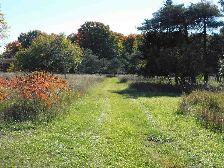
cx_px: 112
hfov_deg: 37.5
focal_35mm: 51
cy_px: 84
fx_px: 330
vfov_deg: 28.6
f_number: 7.6
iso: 1600
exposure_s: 1/1500
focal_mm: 9
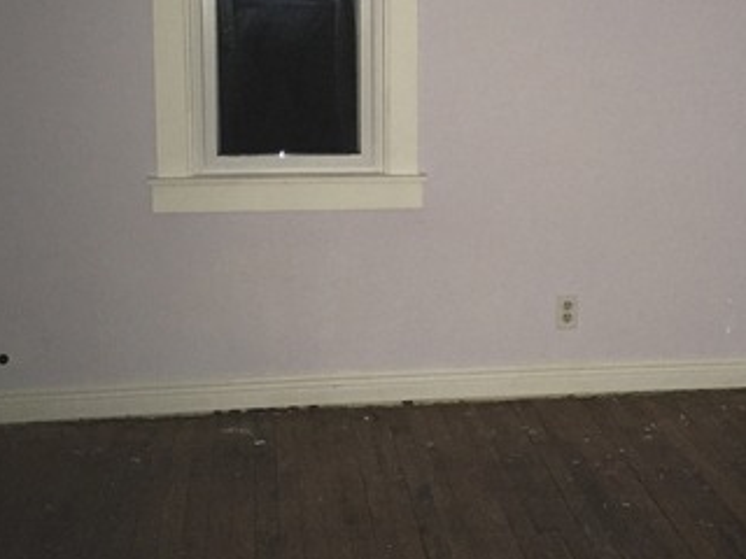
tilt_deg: -7.9
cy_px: 128
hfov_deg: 32.9
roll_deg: -0.8
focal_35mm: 58
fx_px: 1250
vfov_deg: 24.9
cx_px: 508
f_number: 2.2
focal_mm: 4.15
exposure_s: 1/16
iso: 400
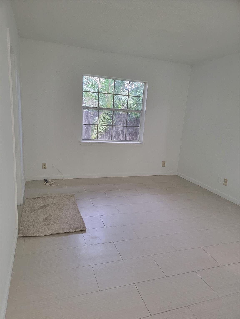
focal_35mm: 24
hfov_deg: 56.8
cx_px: 120
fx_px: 222
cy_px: 160
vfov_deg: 71.6
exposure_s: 1/40
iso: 200
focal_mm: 6.7
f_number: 1.8
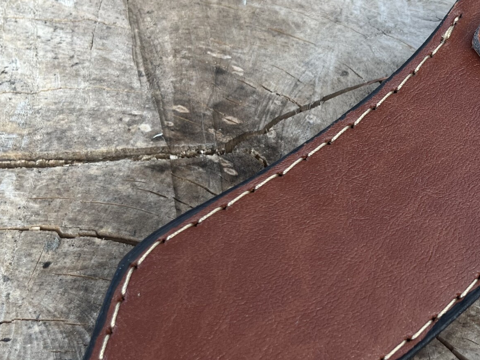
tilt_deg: -59.4
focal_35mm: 57
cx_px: 377
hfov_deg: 32.9
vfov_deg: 25.6
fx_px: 790
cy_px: 164
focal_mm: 5.1
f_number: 1.6
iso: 32
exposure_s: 1/130
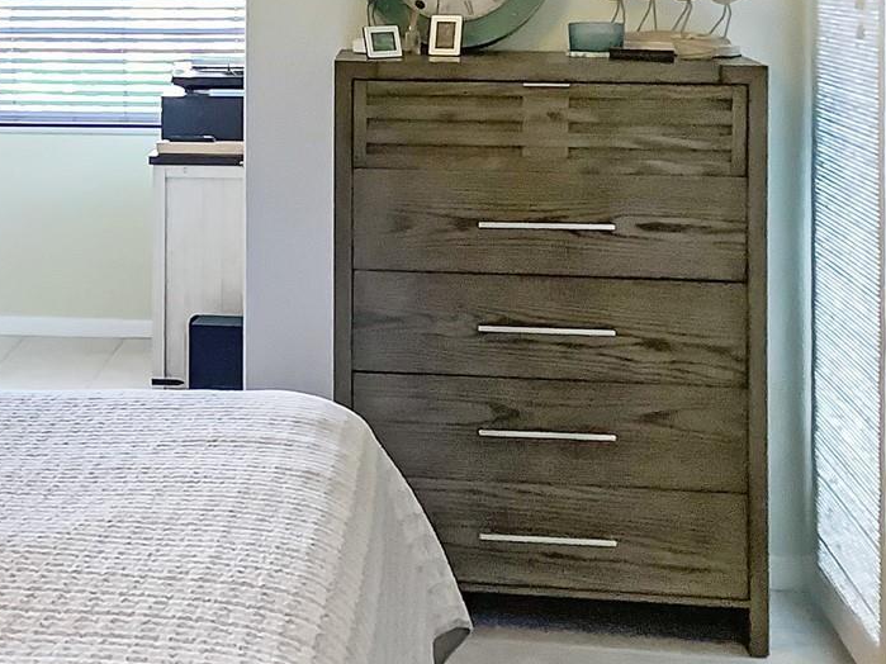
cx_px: 143
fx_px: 1817
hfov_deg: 26.7
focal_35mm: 71
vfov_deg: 20.7
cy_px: 259
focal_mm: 3.3
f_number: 2.4
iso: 200
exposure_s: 1/60
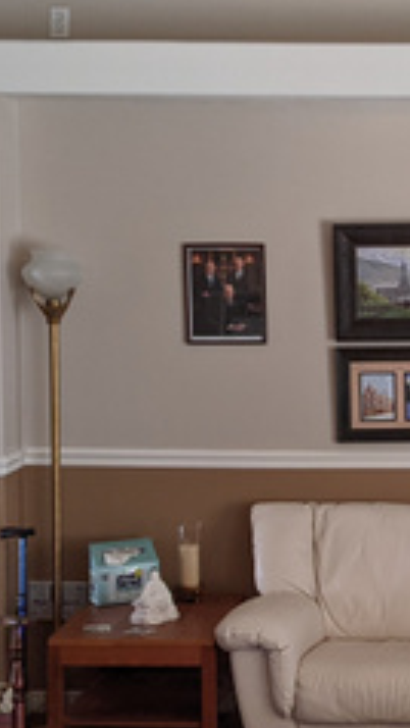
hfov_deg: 15.0
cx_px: 438
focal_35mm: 79
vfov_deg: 26.8
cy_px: 419
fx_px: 1526
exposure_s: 1/247
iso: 46
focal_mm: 4.44
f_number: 1.8
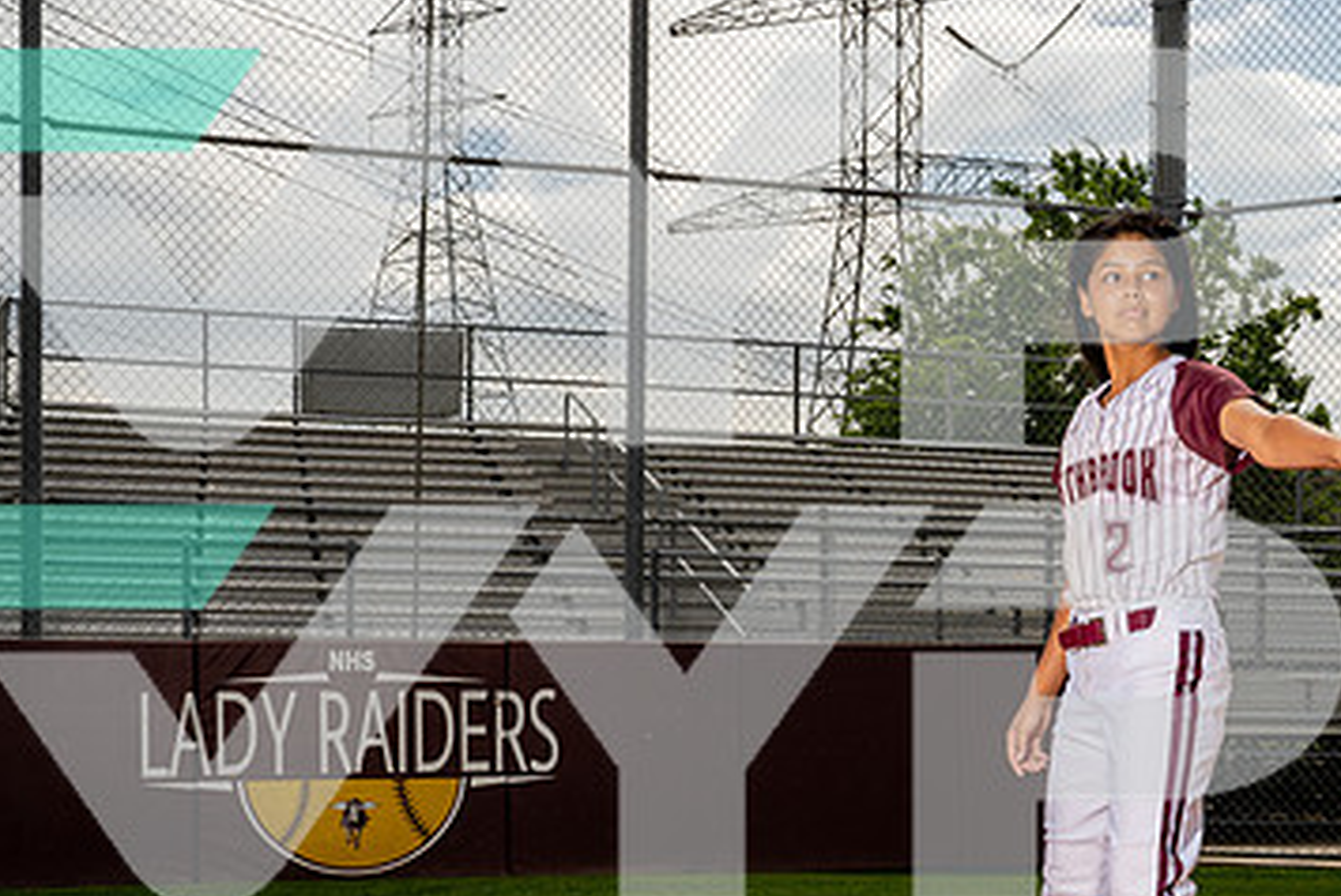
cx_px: 840
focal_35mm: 57
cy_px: 706
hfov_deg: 34.8
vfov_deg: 23.5
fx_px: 2125
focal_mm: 35
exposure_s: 1/250
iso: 100
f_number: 16
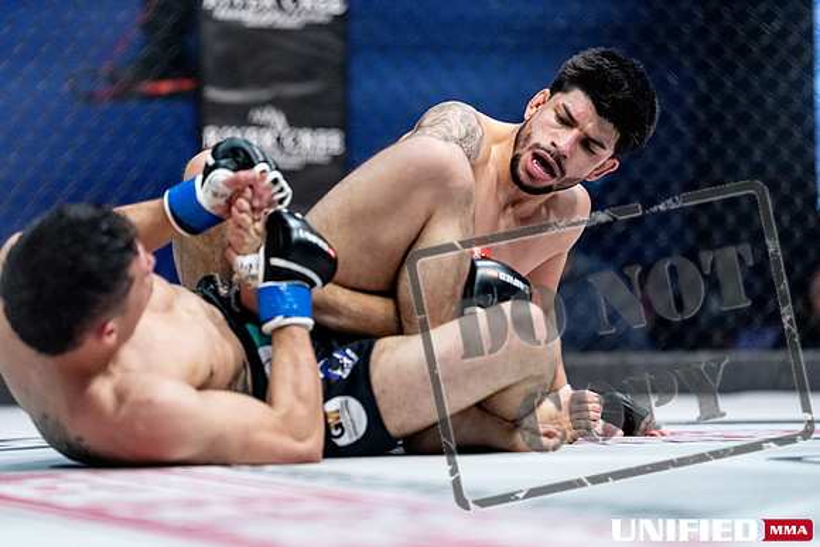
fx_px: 3417
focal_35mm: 150
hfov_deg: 13.7
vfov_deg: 9.2
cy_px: 274
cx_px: 410
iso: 3200
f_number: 2
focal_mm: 150
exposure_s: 1/1250
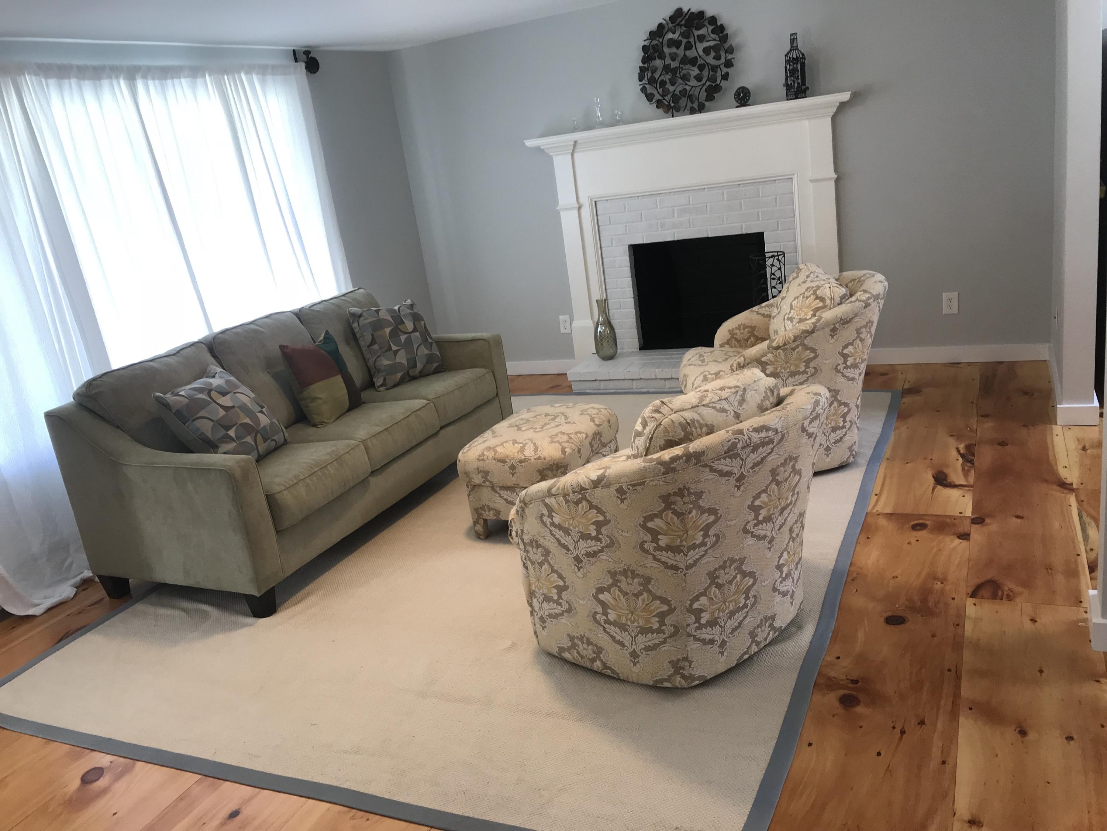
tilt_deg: -15.0
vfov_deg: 49.7
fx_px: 895
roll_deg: +8.1
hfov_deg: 63.4
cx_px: 554
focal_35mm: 28
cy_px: 416
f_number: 1.8
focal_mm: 3.99
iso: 32
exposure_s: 1/60
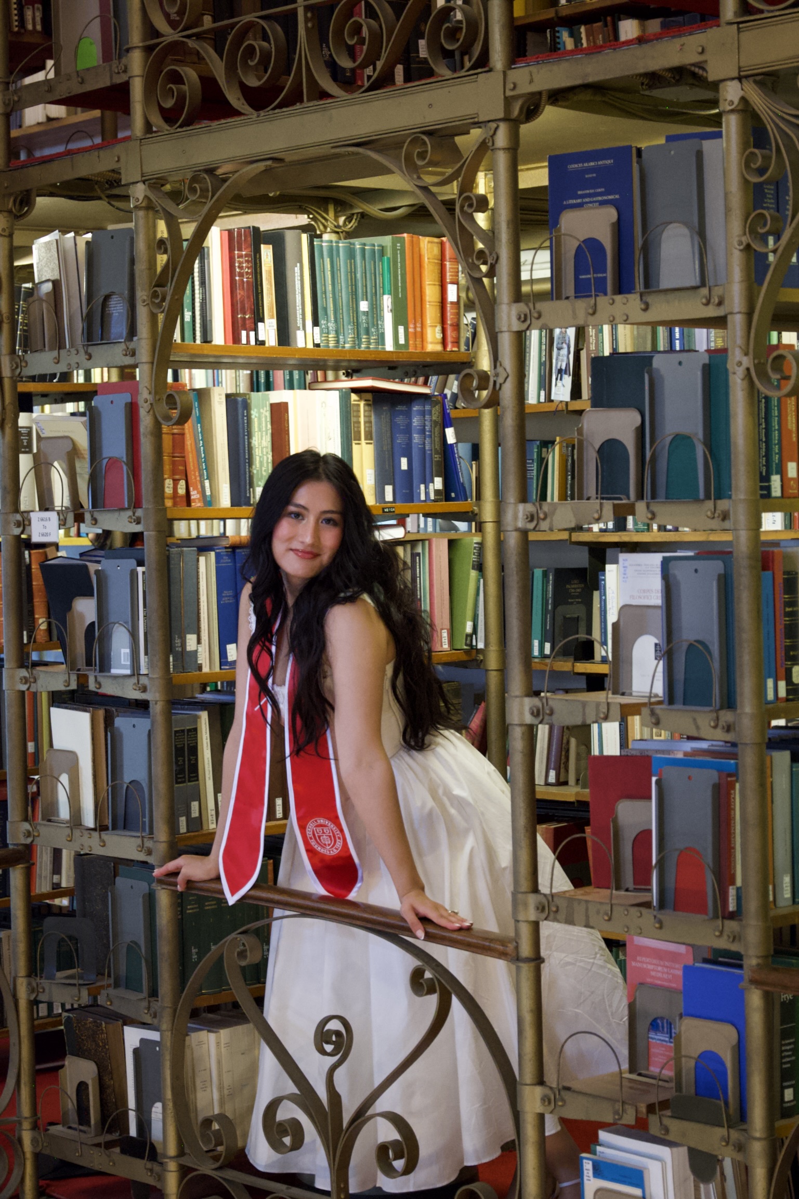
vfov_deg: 27.0
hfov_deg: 18.2
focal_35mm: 75
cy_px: 600
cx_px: 400
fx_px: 2497
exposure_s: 1/40
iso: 6400
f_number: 4.8
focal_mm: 50
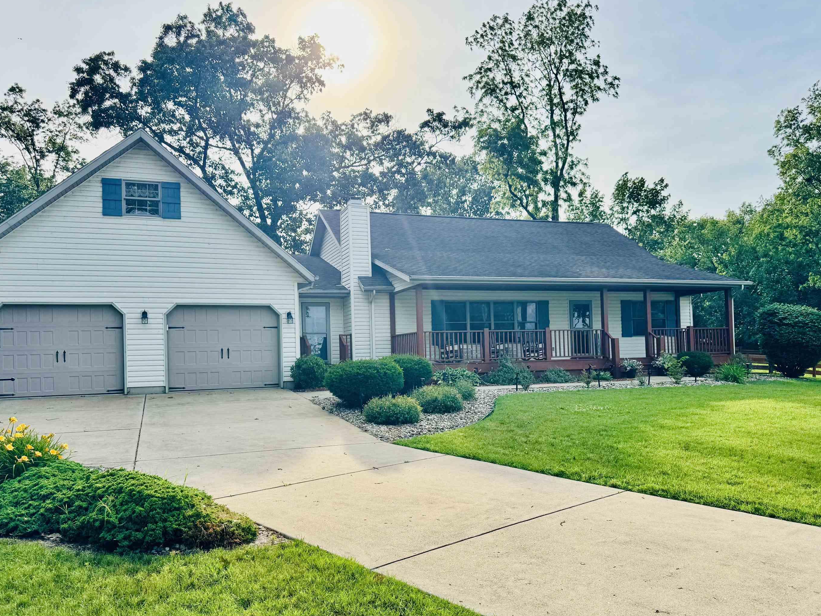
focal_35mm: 27
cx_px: 397
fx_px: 640
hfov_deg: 65.3
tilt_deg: +1.7
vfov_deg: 51.3
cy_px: 339
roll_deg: +1.3
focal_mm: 6.76
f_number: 1.78
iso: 80
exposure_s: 1/4049
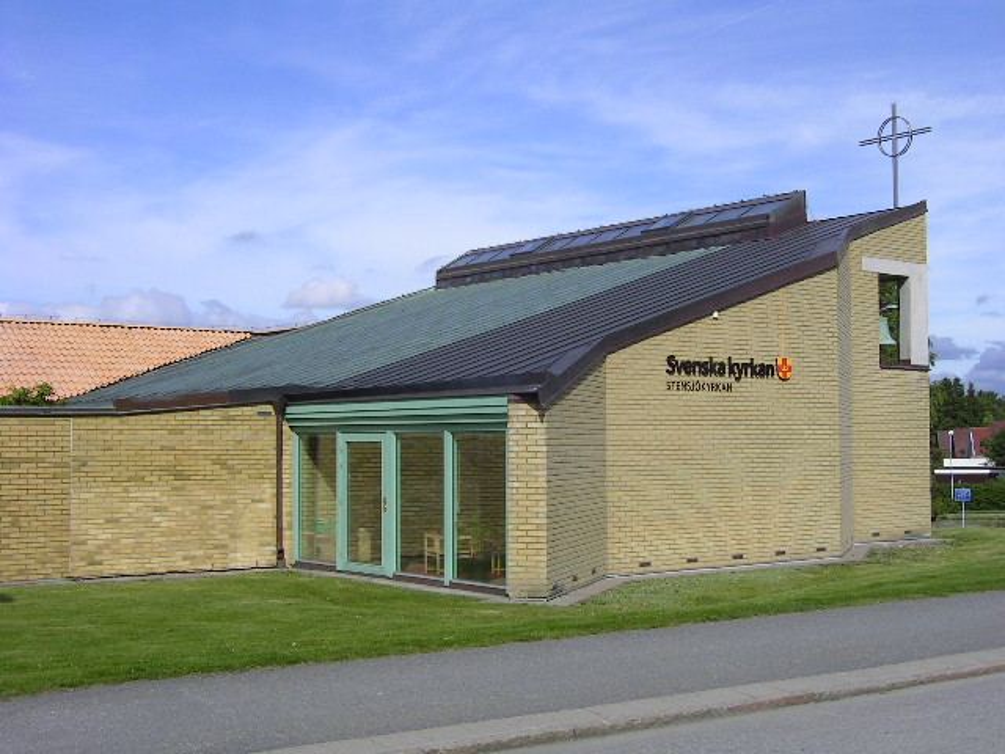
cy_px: 377
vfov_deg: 33.6
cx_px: 502
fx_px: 1248
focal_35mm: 43
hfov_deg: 43.9
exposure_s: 1/470
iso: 50
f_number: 5.4
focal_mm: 6.7
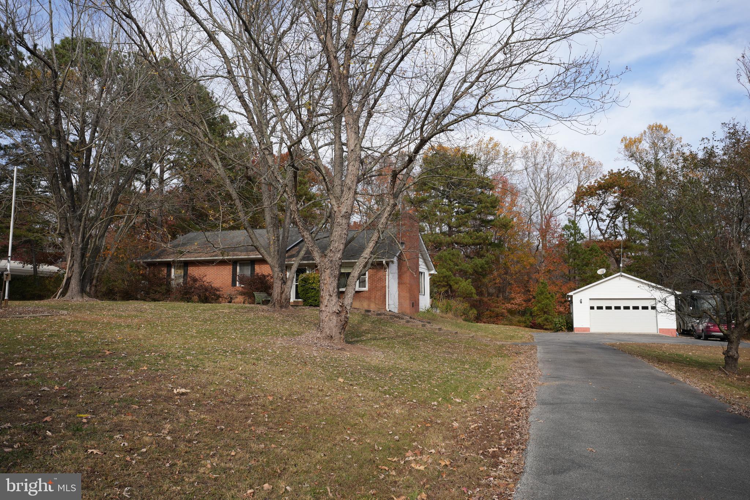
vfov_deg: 46.4
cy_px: 250
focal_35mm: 28
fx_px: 583
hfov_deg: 65.5
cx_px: 375
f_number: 7.1
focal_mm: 28
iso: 100
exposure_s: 1/250
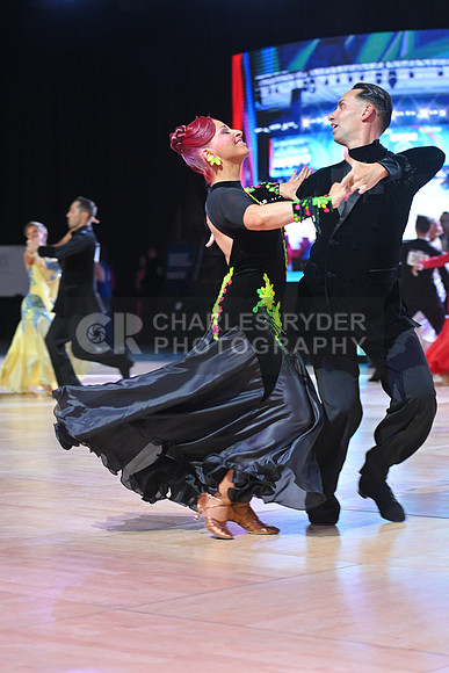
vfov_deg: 20.4
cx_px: 224
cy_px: 336
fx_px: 1870
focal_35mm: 100
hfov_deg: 13.7
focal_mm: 100
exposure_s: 1/250
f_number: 4
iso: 2000
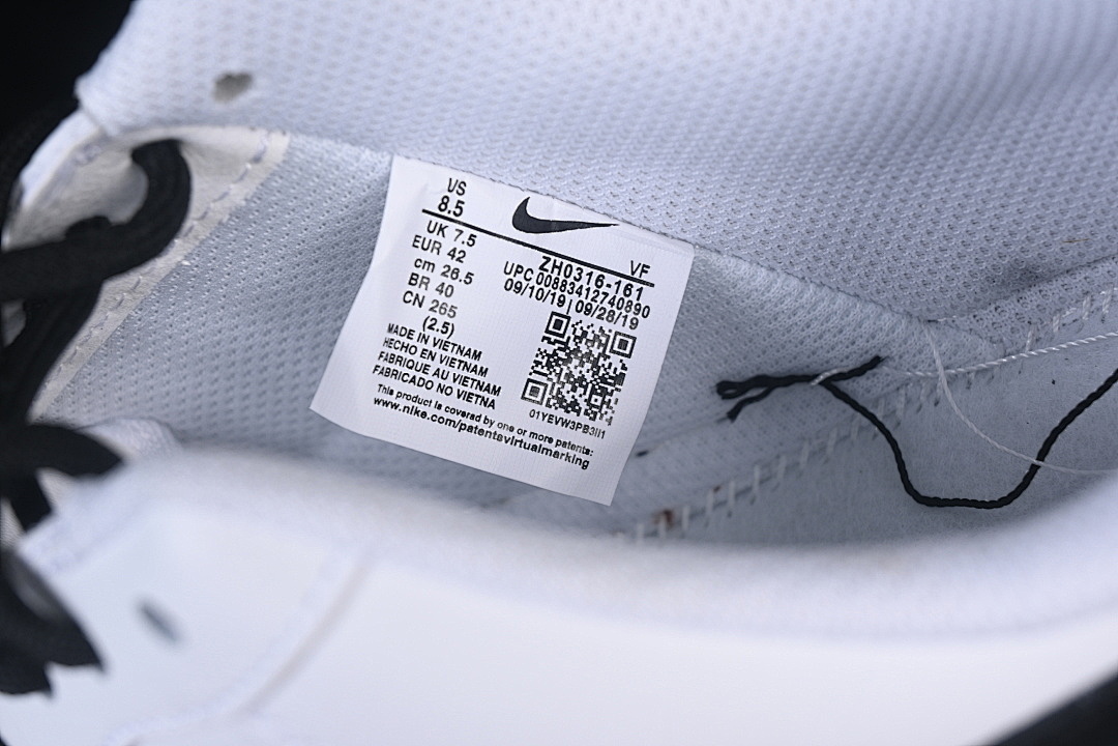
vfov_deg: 18.2
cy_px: 373
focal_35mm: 75
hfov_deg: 27.0
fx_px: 2329
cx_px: 559
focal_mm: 50
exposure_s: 1/80
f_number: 7.1
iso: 160
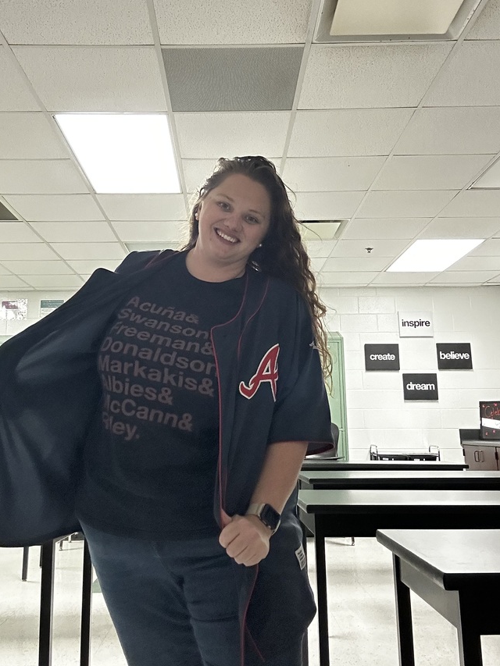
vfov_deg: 51.1
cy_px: 273
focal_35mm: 36
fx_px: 693
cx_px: 223
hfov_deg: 39.6
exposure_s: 1/60
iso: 320
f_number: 1.9
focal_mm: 2.69
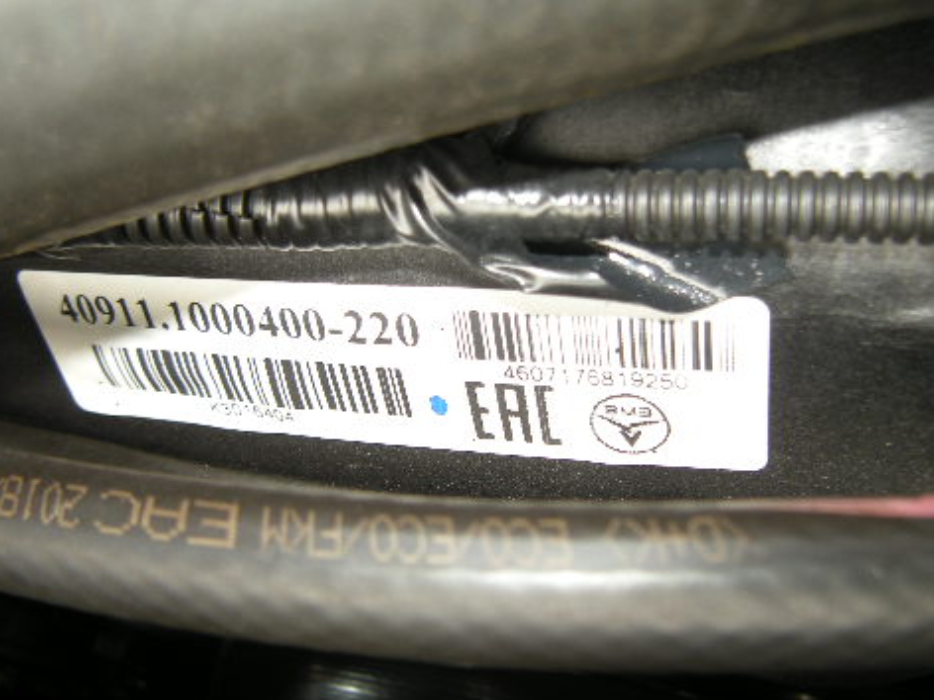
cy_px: 332
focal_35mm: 38
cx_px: 447
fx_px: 1025
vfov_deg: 37.7
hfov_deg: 49.0
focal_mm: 4.7
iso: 64
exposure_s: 1/61.3
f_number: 2.8
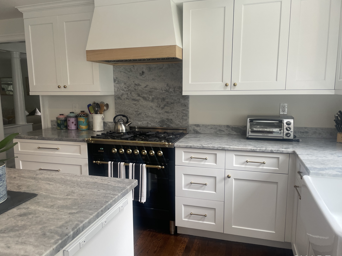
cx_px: 169
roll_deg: +0.9
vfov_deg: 51.4
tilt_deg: -8.6
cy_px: 132
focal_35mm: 27
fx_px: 267
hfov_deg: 65.3
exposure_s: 1/120
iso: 100
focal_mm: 4.2
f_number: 1.6
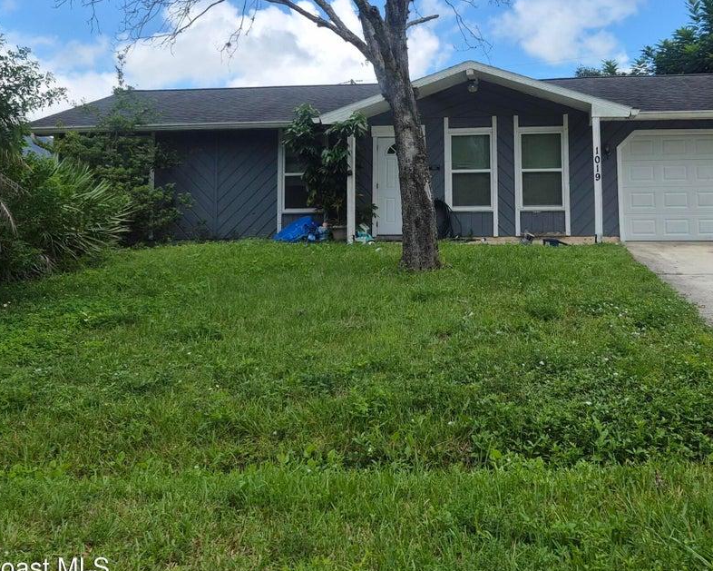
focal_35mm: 39
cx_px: 433
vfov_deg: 37.3
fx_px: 823
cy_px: 145
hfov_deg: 46.5
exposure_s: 1/4048
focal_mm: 5.4
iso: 80
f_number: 1.8
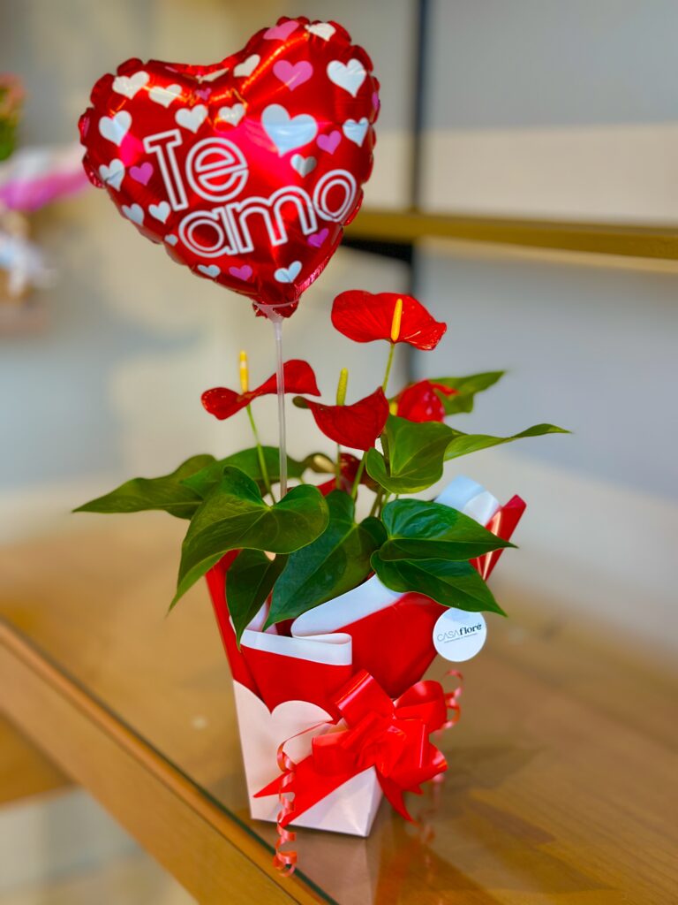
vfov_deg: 39.7
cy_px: 452
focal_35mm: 48
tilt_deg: -12.4
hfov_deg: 30.3
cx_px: 339
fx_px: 1254
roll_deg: -1.6
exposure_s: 1/120
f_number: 1.78
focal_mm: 6.86
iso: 160
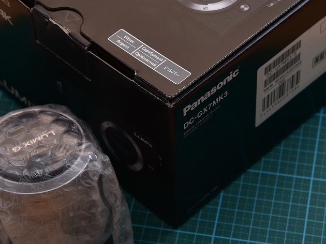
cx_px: 158
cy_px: 87
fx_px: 1346
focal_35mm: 143
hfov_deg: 13.8
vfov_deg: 10.4
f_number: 8
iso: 100
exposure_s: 1/200
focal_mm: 78
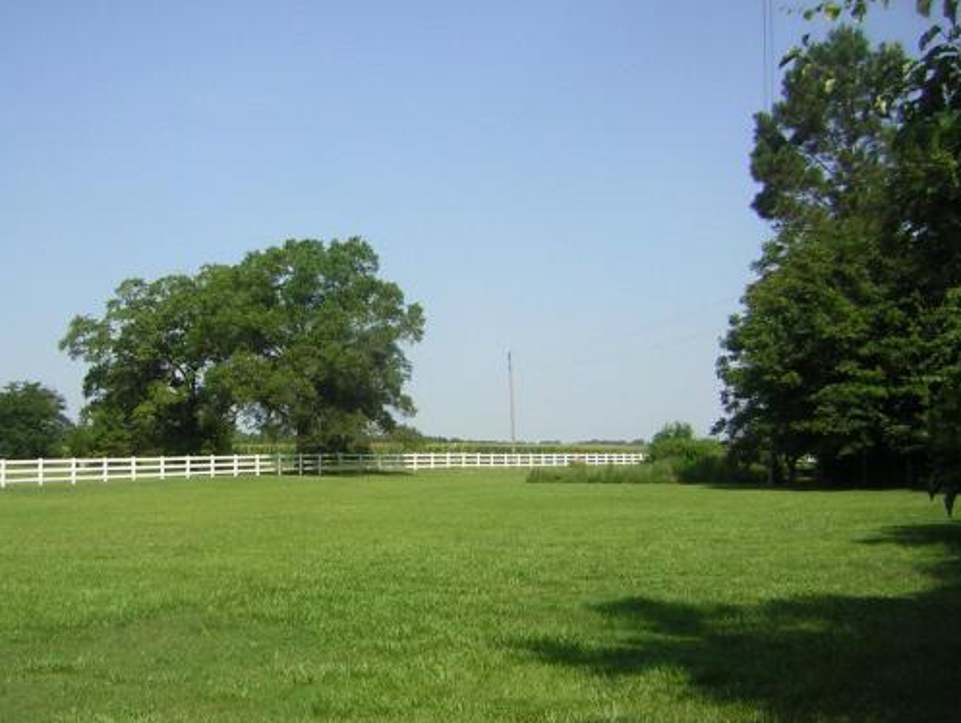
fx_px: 1167
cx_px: 422
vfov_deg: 34.4
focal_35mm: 42
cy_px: 392
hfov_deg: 44.7
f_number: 5.2
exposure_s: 1/360
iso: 50
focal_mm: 4.7
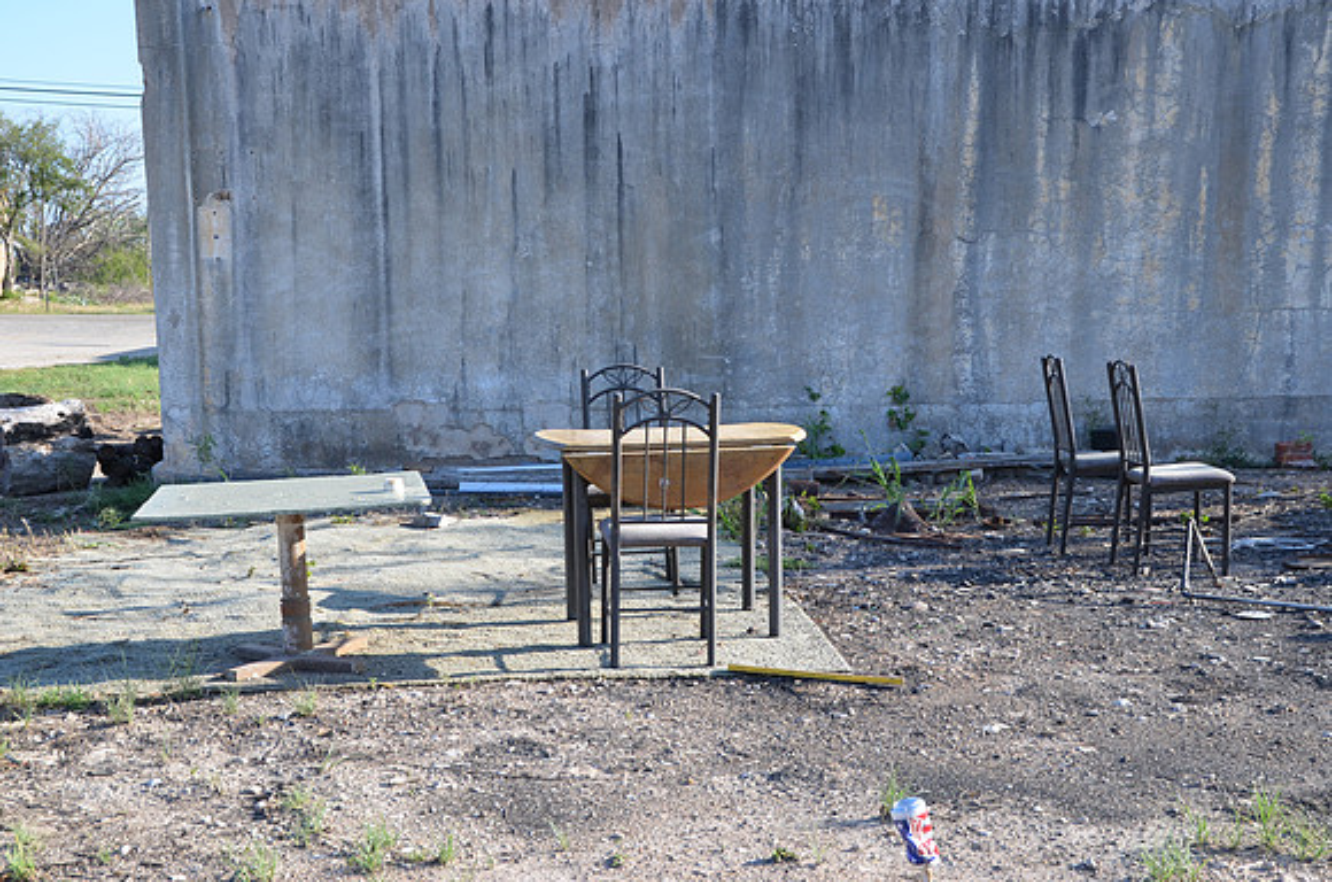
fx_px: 1551
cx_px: 666
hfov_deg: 46.5
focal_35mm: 42
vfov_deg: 31.7
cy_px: 441
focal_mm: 28
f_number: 7.1
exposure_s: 1/200
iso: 200
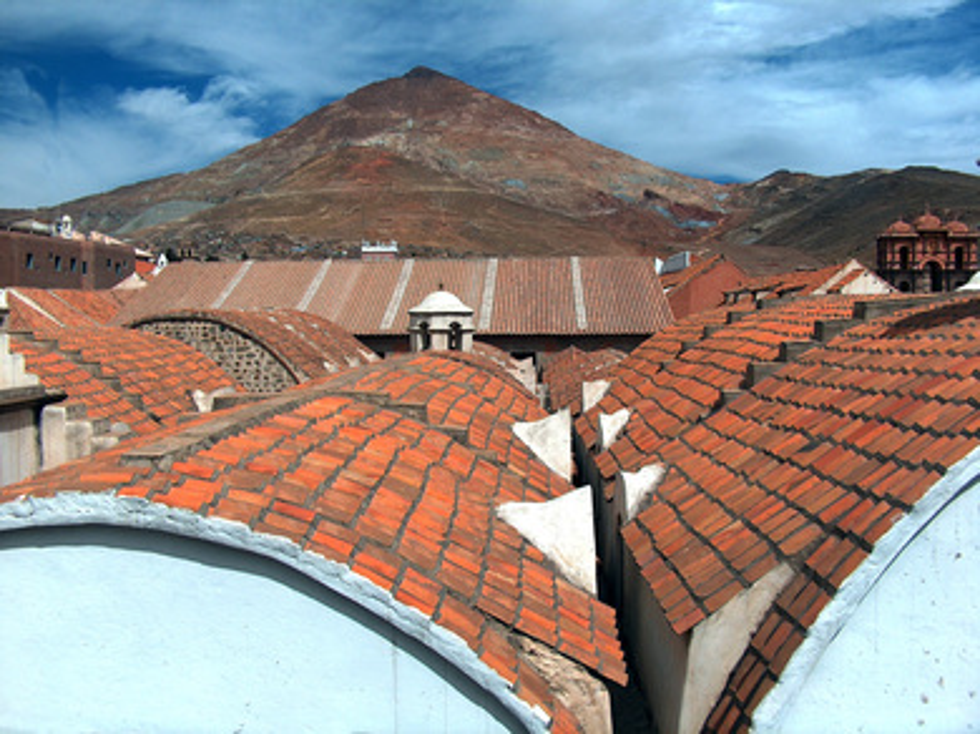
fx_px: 1047
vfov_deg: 38.6
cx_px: 490
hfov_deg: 50.2
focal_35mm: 37
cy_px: 367
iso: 100
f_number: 4
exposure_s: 1/1250
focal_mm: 7.6
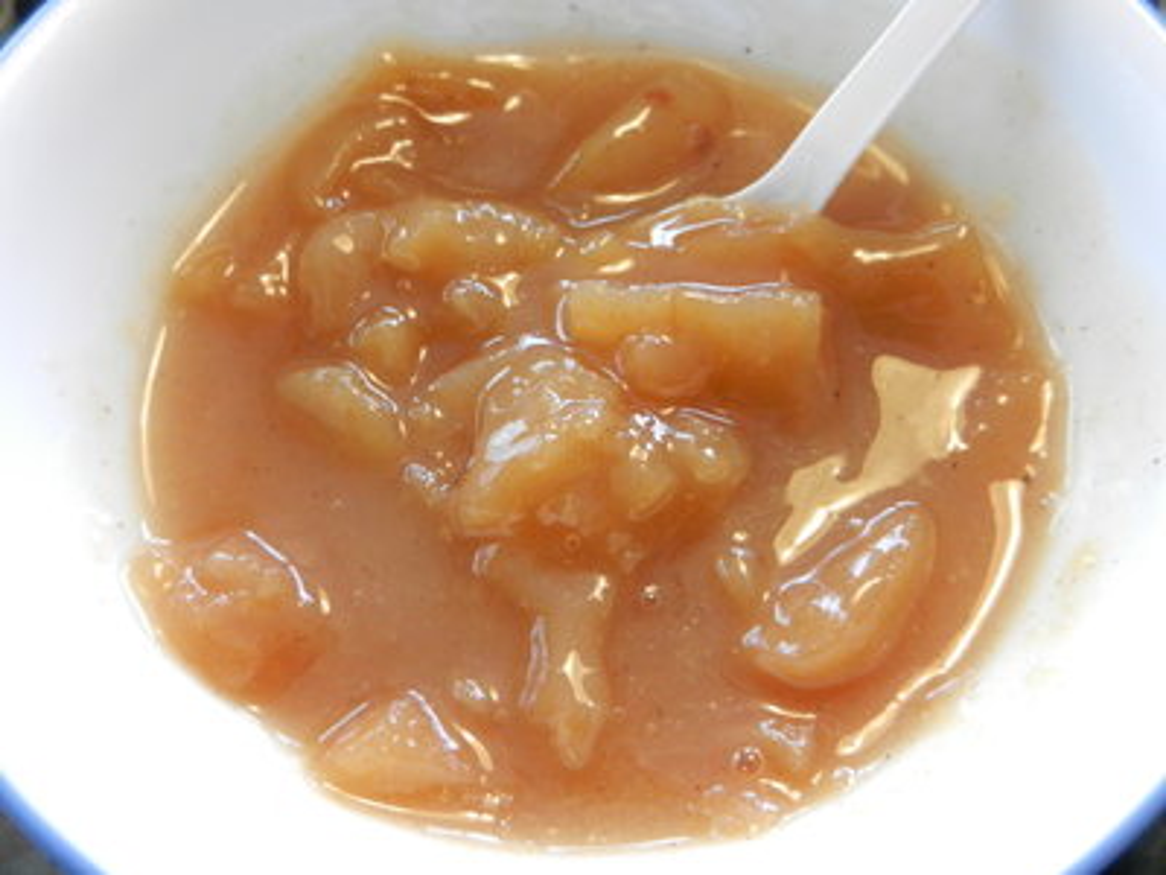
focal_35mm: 33
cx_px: 583
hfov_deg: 55.4
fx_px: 1112
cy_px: 438
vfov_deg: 42.9
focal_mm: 5.9
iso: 640
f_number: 3.8
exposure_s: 1/100
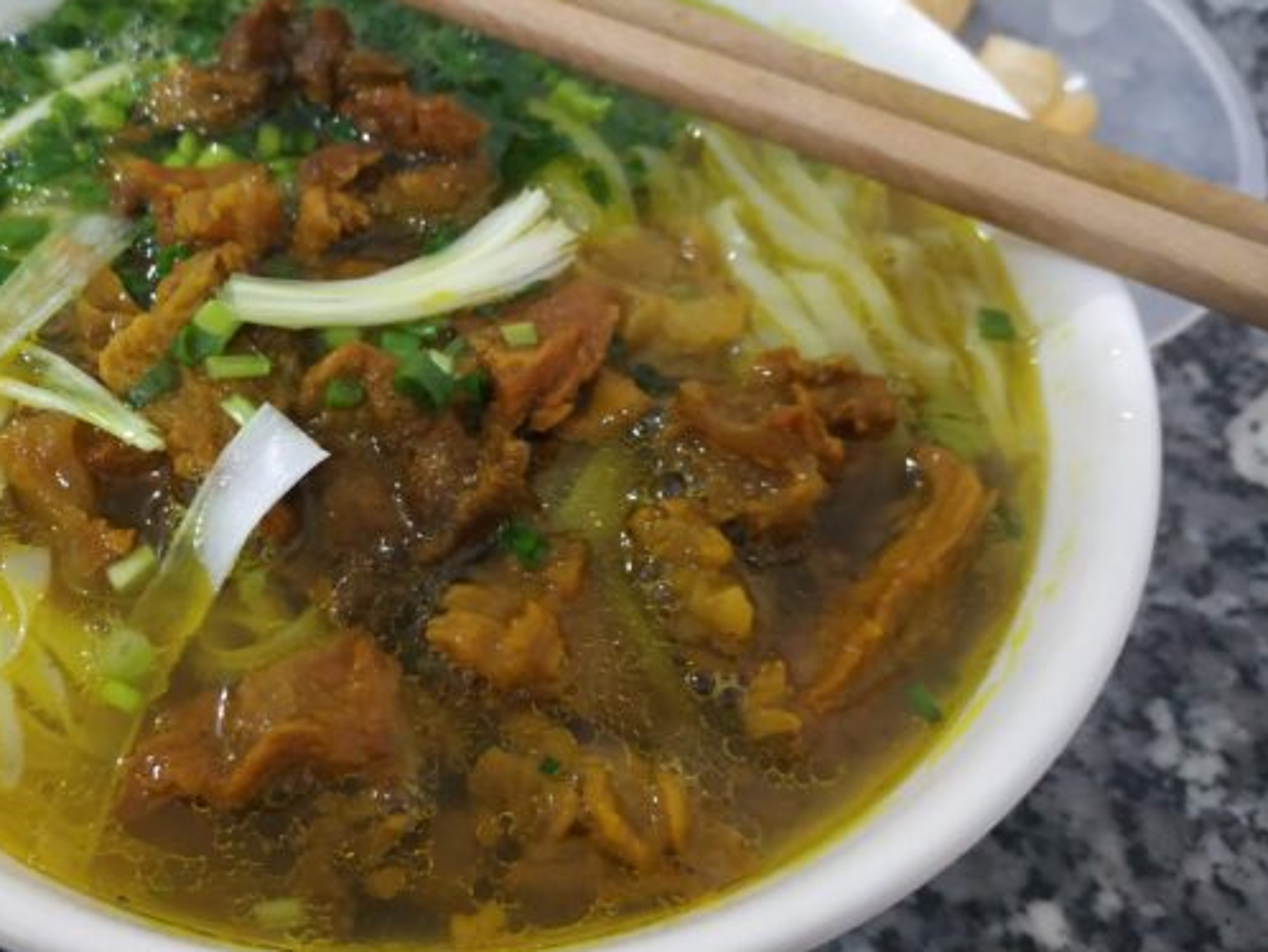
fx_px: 1356
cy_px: 407
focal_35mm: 37
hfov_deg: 49.4
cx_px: 435
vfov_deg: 38.6
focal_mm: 3.94
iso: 400
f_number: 1.9
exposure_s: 1/20
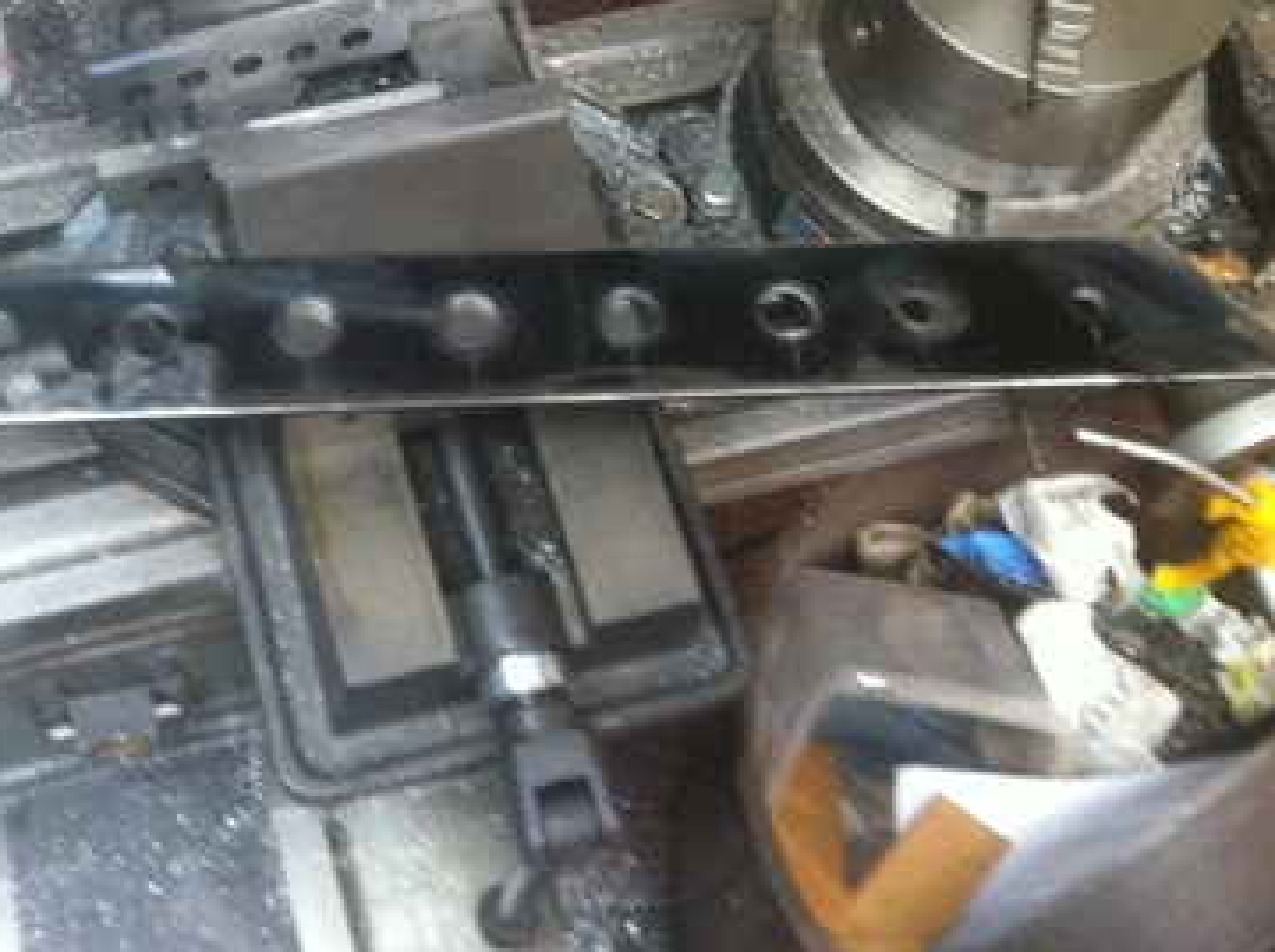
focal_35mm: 58
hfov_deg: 32.8
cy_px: 186
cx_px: 354
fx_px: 2133
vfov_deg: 24.7
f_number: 2.8
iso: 400
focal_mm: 3.85
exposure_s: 1/15
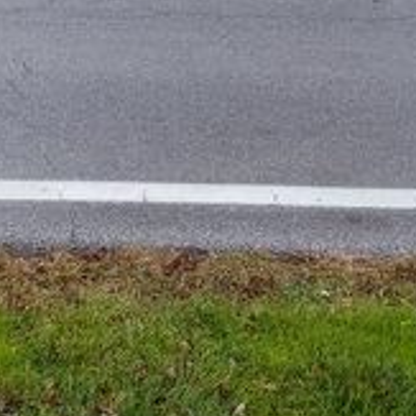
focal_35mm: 100
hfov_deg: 16.4
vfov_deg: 15.6
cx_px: -138
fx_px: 1360
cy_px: -258
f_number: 1.8
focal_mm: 5.56
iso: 100
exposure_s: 1/264
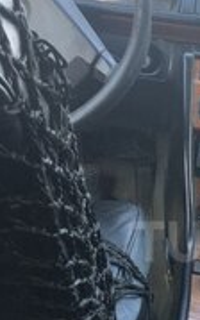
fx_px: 741
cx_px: 271
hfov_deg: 14.6
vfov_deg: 24.1
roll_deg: -6.4
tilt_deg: -21.9
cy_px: 241
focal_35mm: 85
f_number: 2.2
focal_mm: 4.15
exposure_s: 1/100
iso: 40
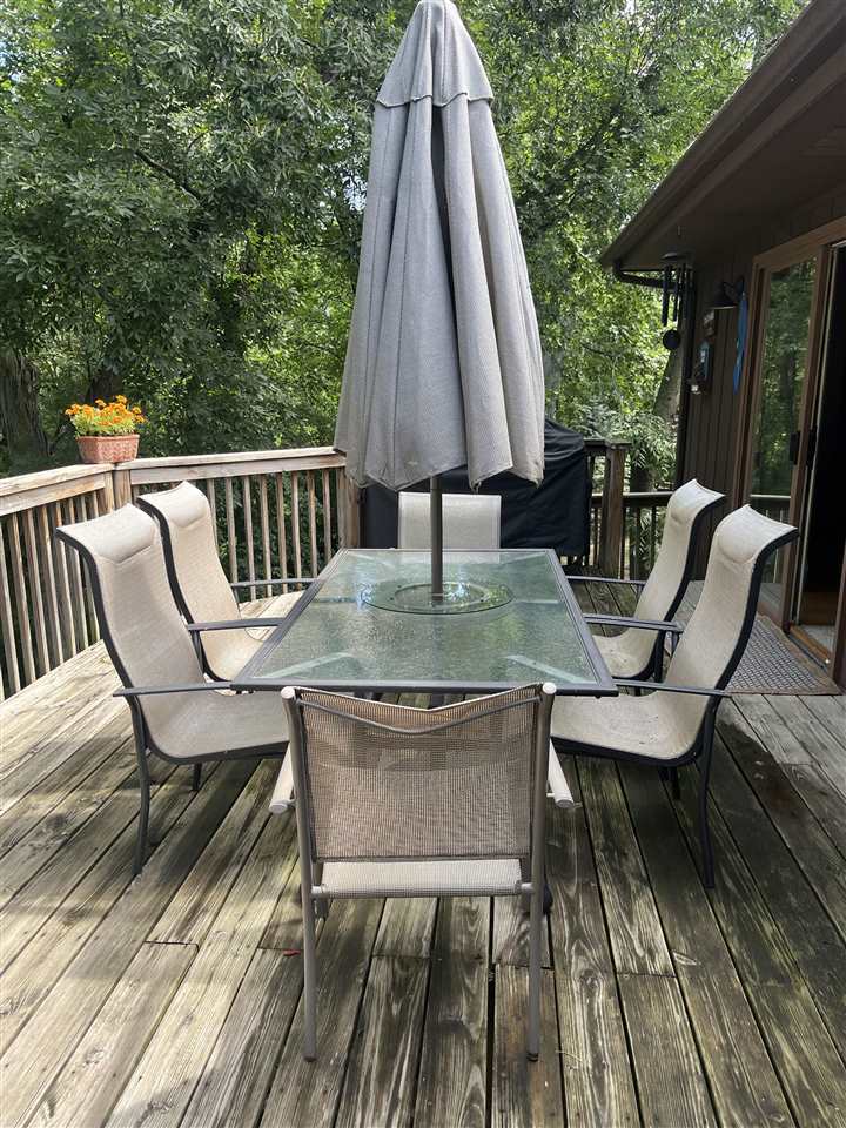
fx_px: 847
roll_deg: -1.6
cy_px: 564
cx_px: 423
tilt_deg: -14.5
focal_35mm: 26
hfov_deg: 53.1
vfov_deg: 67.3
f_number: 1.6
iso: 50
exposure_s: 1/388
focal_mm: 5.1
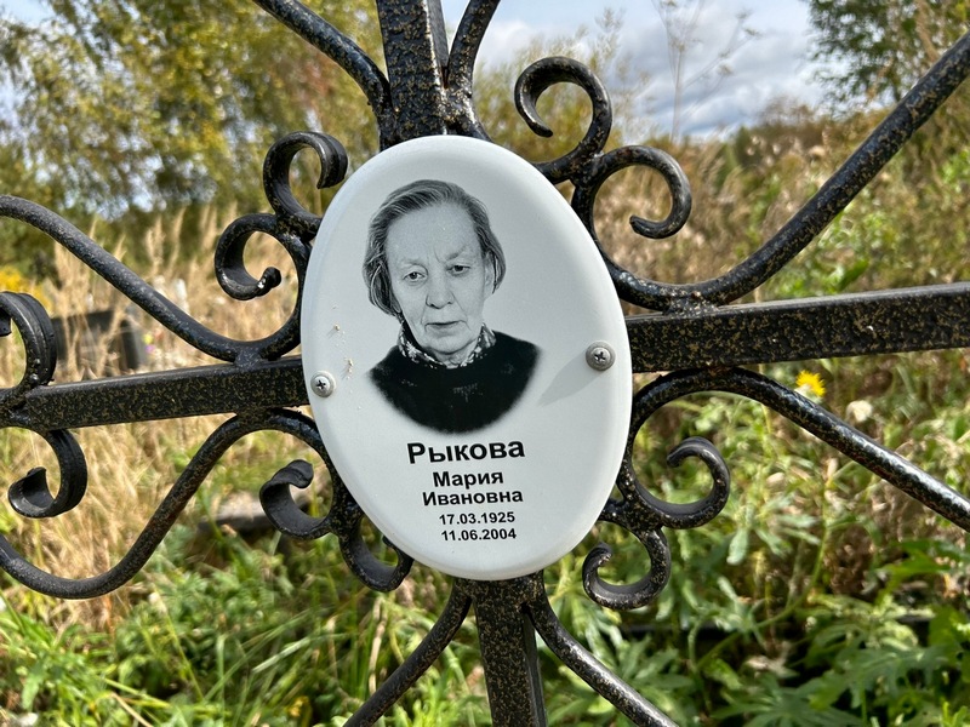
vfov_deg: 53.1
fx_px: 729
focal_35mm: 26
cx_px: 485
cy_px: 364
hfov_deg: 67.3
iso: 50
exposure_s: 1/2208
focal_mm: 5.7
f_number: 1.5
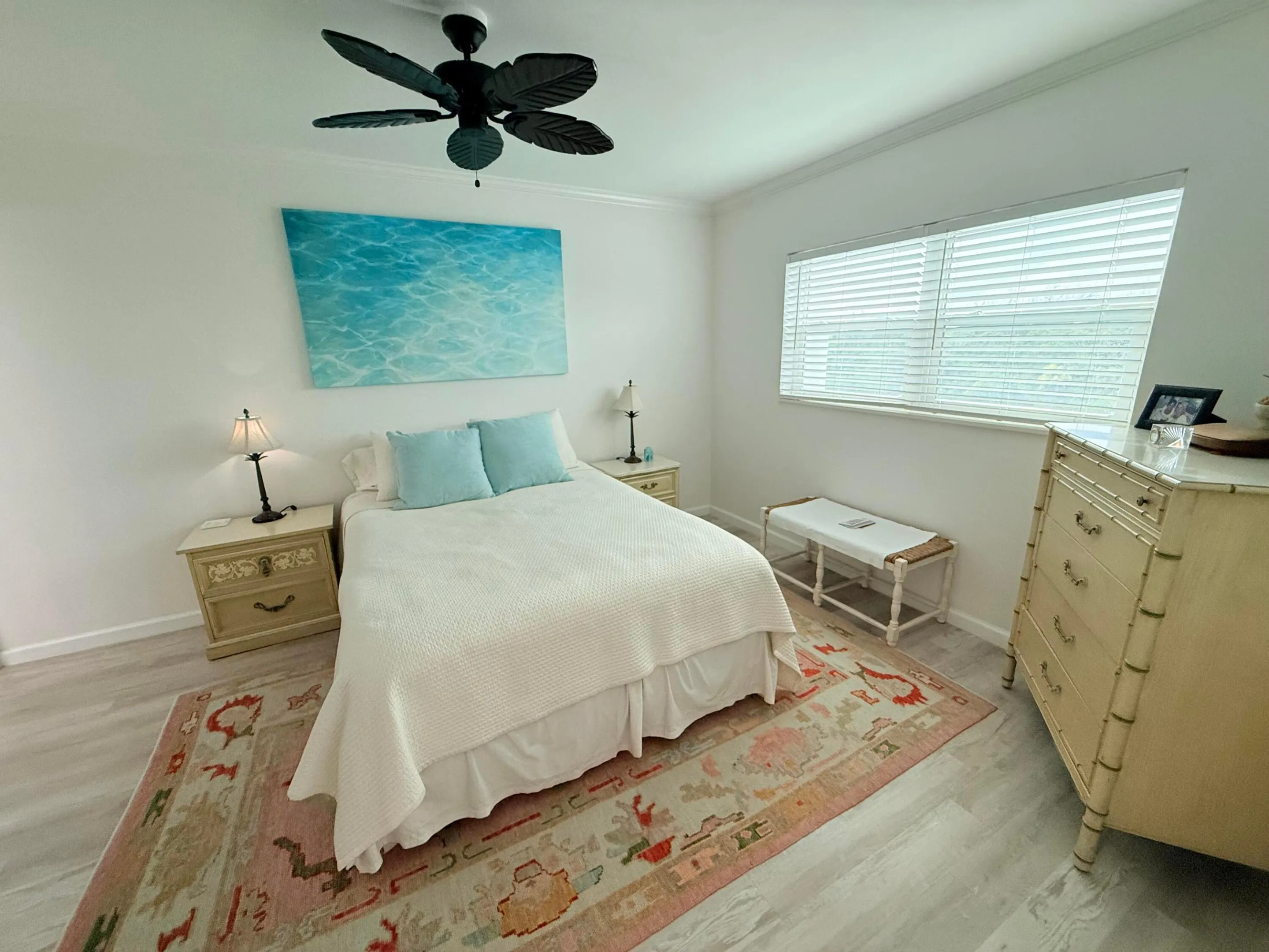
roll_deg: +0.9
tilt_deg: -13.8
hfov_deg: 102.1
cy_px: 476
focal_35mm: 14
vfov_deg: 85.7
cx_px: 634
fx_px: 513
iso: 250
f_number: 2.2
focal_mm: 2.22
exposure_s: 1/120
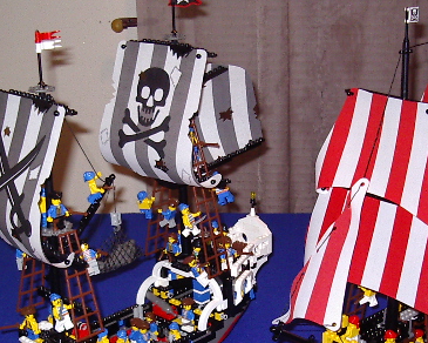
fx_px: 823
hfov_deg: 29.1
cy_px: 237
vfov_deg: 23.4
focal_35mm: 65
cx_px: 230
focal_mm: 5.8
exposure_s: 1/60
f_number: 2.6
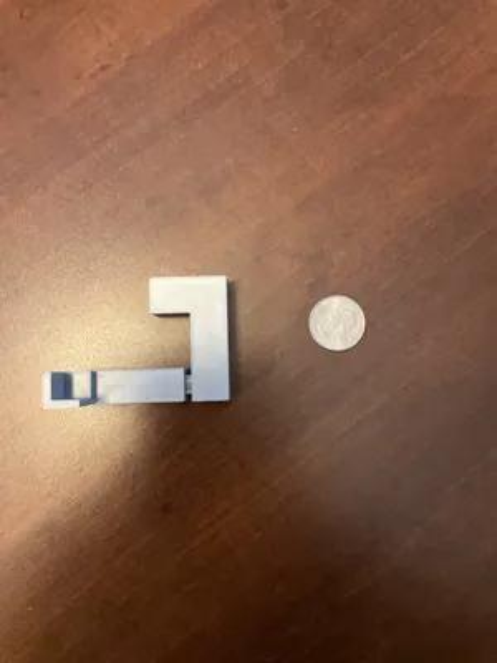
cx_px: 248
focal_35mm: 29
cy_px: 332
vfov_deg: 61.7
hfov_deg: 48.2
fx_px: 555
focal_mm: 3
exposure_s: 1/40
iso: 320
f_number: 1.8
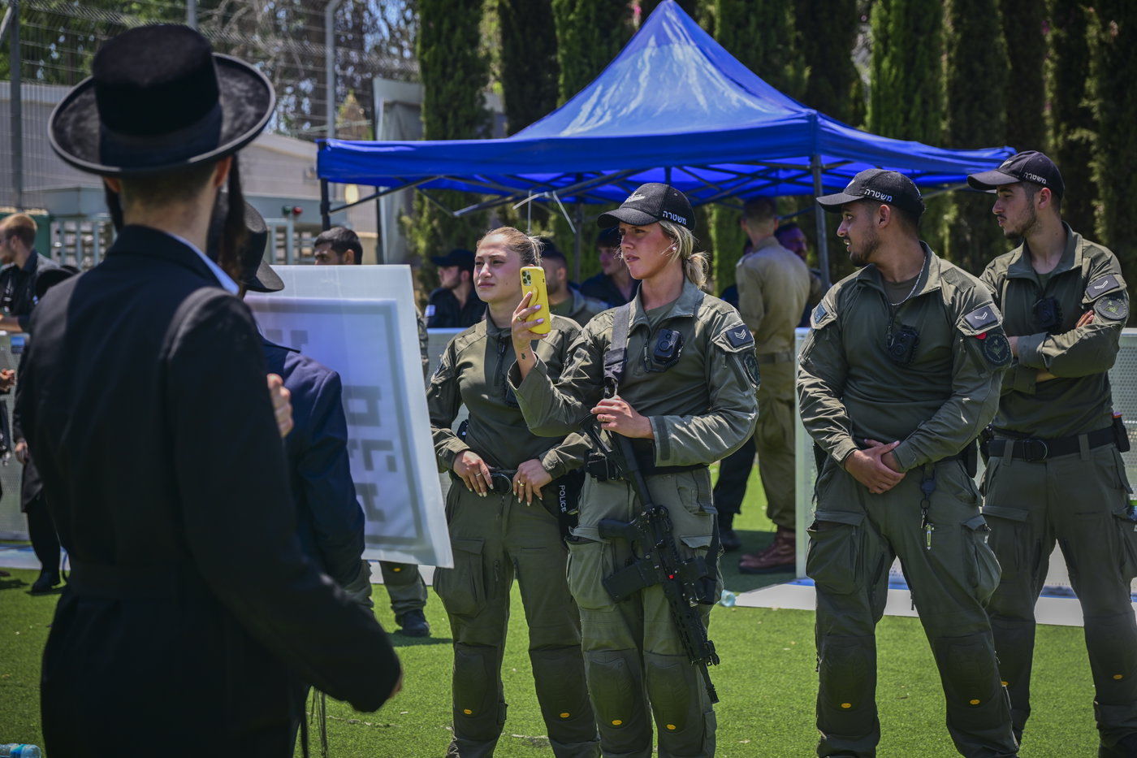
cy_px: 379
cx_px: 568
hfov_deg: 27.7
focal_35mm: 73
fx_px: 2305
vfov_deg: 18.7
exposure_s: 1/800
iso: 200
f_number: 4.5
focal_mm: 73
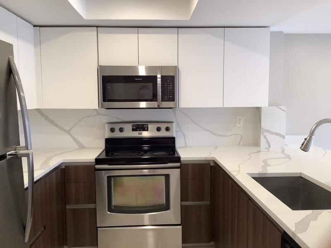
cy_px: 124
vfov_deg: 45.4
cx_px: 166
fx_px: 296
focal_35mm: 31
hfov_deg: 58.4
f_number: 2.4
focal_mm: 3.3
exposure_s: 1/60
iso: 160
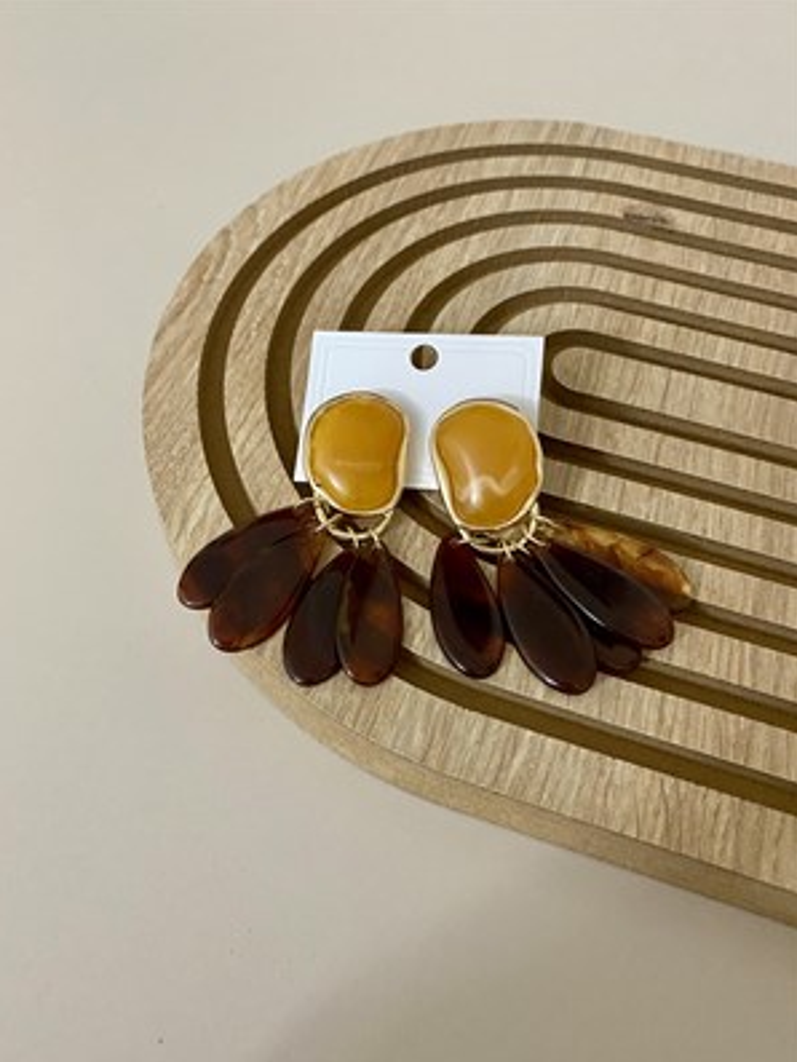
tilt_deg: -56.4
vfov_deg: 67.3
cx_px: 388
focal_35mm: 26
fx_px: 798
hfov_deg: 53.1
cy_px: 547
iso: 640
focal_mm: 4.25
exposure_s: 1/33
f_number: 1.8
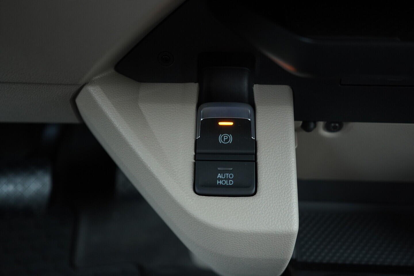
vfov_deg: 36.9
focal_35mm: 36
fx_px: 414
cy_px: 138
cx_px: 207
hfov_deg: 53.1
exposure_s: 1/40
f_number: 2.8
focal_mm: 24
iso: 800
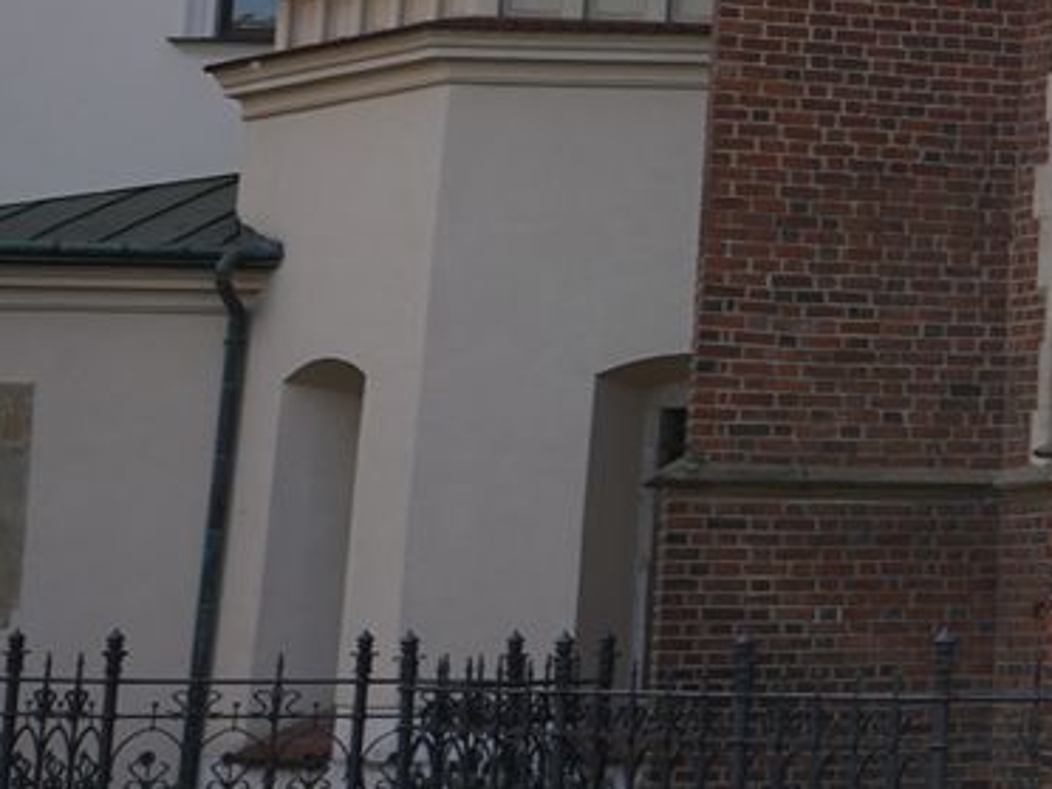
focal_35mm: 124
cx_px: 2689
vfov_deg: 11.9
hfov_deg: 12.0
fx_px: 3768
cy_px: 107
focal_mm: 24
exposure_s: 1/100
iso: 100
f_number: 7.1
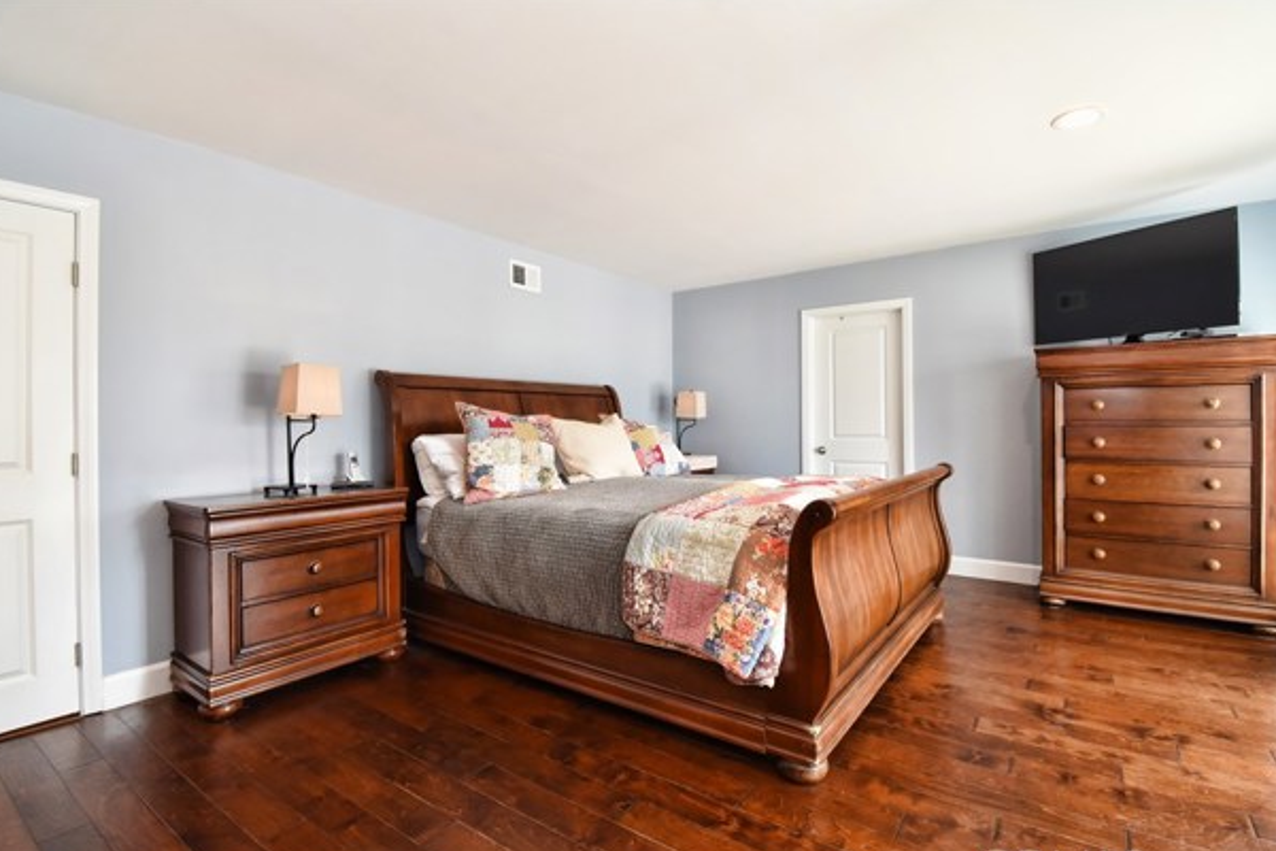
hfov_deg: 96.7
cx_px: 632
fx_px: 567
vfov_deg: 73.7
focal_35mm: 16
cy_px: 447
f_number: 8
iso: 1000
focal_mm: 10
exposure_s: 1/30
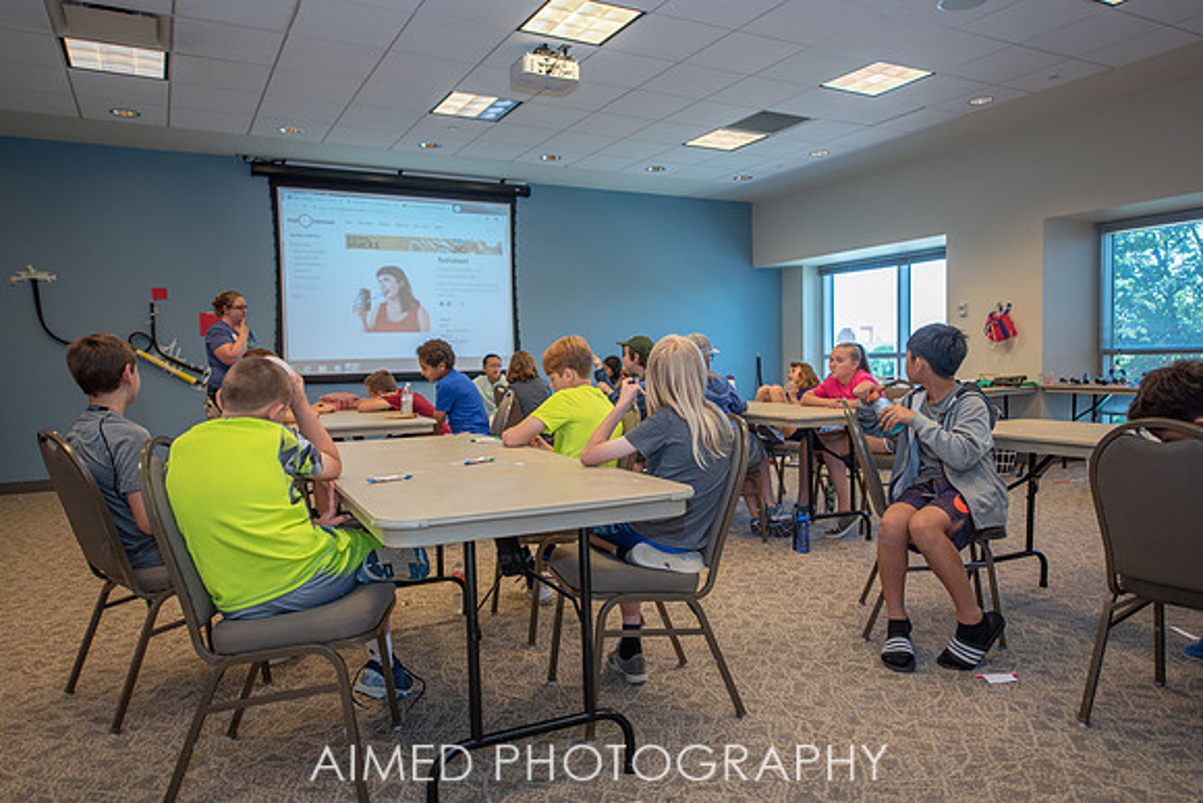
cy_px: 402
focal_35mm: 25
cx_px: 602
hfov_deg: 72.1
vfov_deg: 51.8
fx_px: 826
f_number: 2.8
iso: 400
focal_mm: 24
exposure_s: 1/200
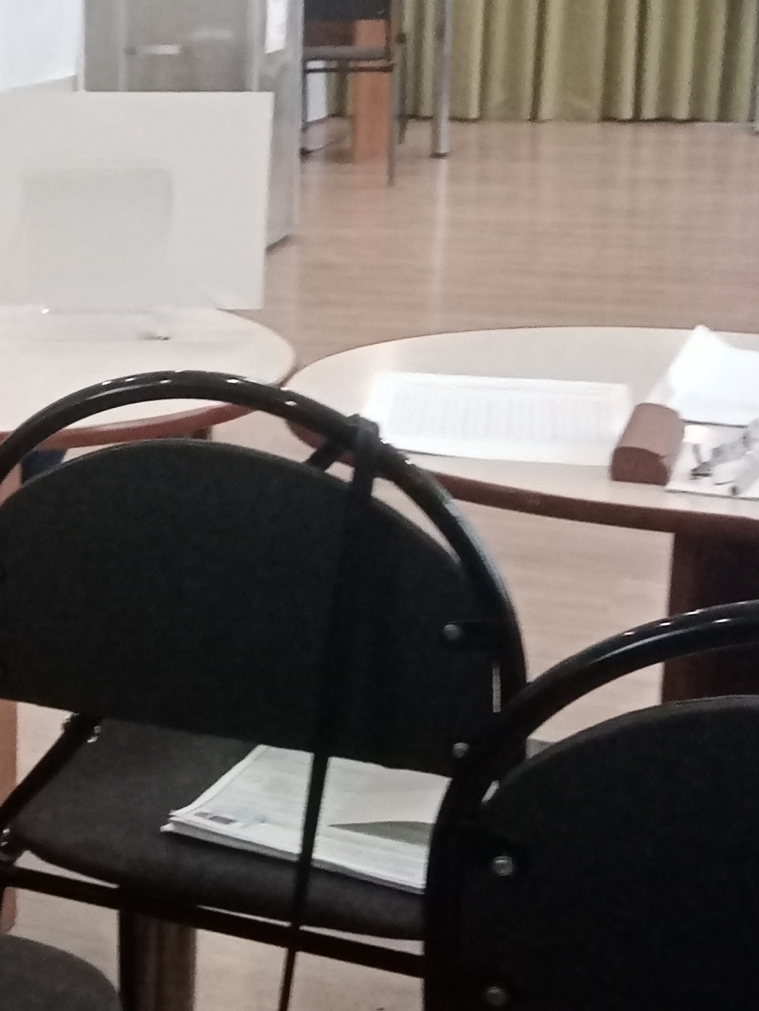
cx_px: -199
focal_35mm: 75
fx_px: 2192
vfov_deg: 25.9
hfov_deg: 18.4
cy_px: 406
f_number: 1.8
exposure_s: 1/25
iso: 410
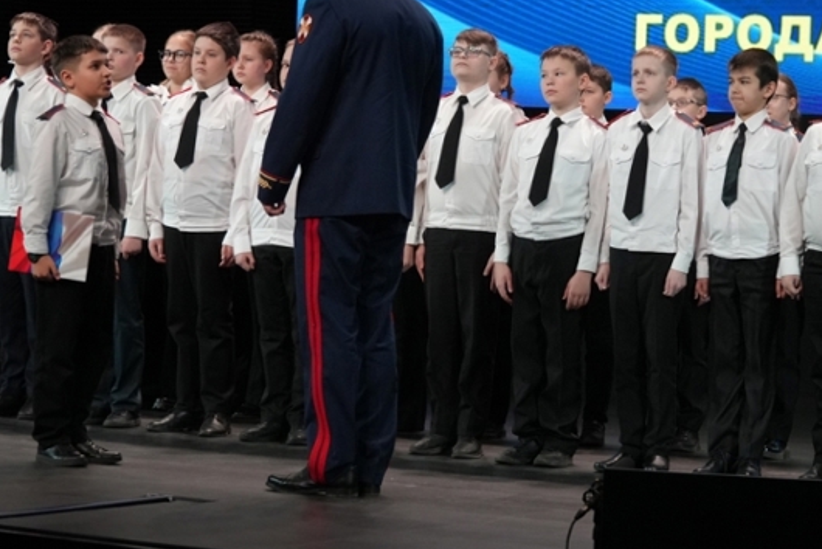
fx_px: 2810
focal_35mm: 123
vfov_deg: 11.2
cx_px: 460
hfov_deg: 16.6
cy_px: 250
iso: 1600
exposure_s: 1/160
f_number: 6.3
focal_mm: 58
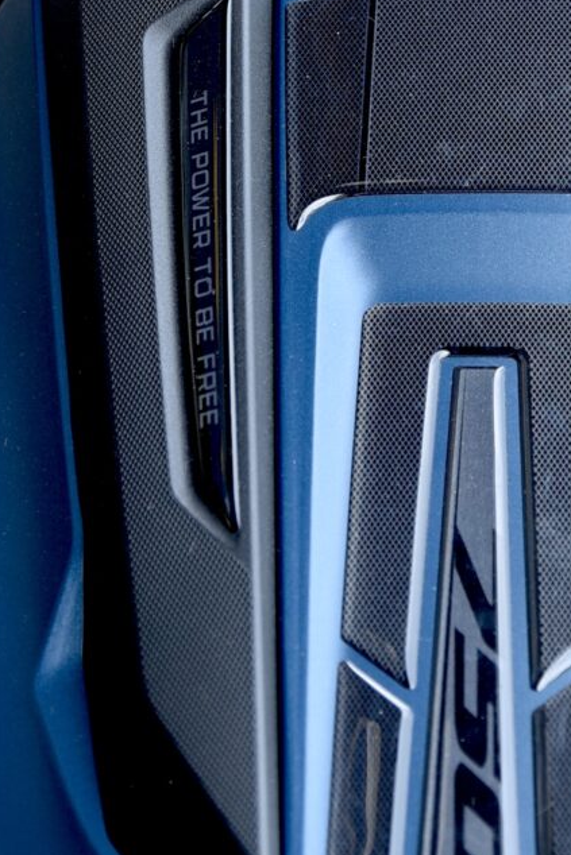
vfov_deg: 10.2
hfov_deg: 6.8
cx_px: 512
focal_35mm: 202
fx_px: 4803
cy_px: 173
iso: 100
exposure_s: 1/50
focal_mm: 50
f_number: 2.8
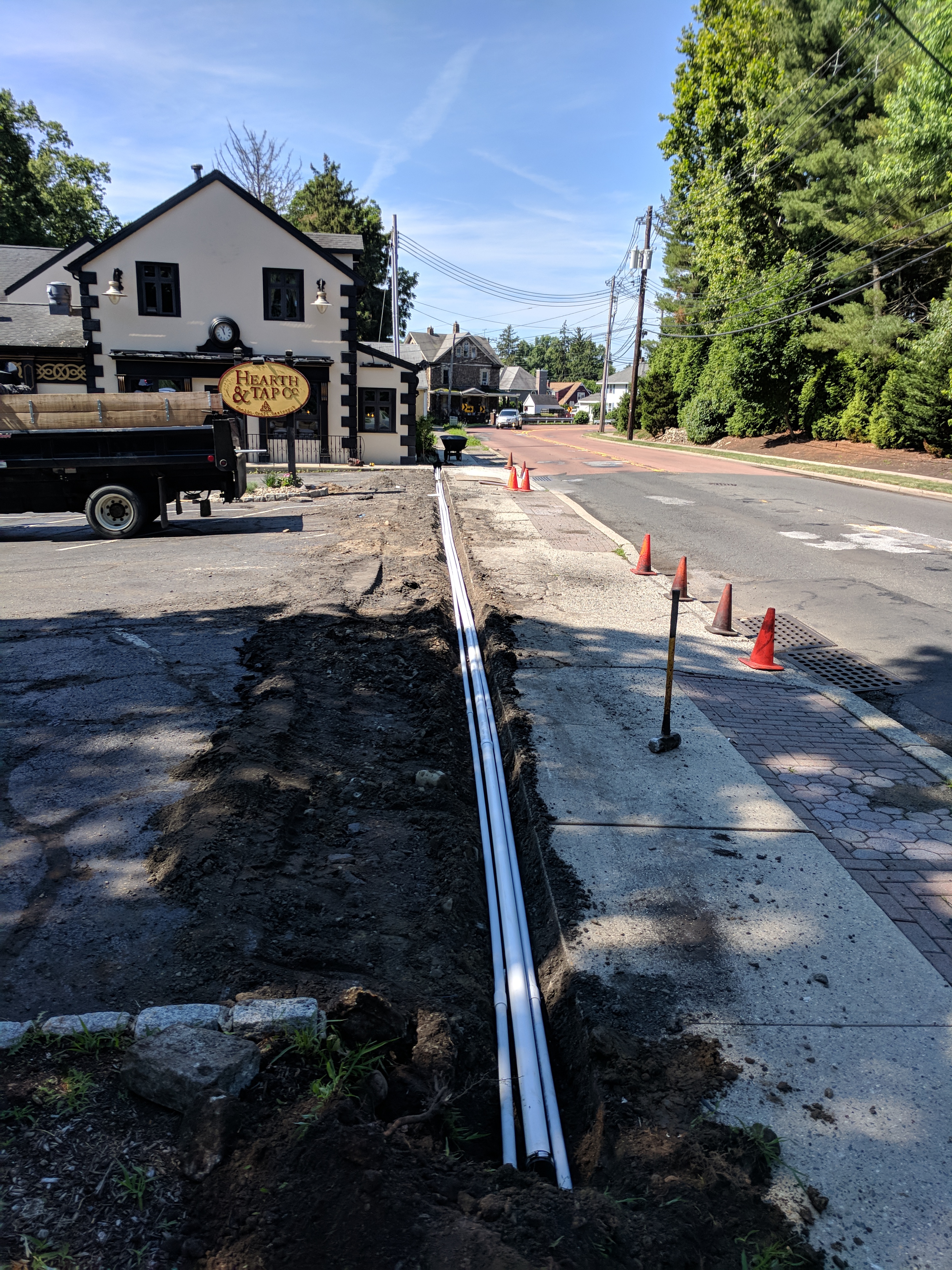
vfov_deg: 67.3
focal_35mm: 26
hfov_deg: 53.1
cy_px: 635
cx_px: 476
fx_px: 953
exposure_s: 1/1224
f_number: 2
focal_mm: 4.67
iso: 50
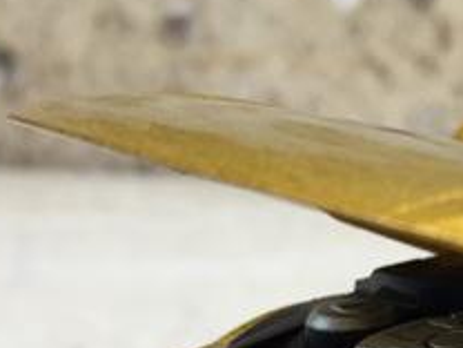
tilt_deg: -15.6
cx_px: 933
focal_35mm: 143
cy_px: 359
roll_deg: -2.2
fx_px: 1913
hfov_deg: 12.2
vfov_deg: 10.3
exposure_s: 1/50
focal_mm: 4.15
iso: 32
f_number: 2.2
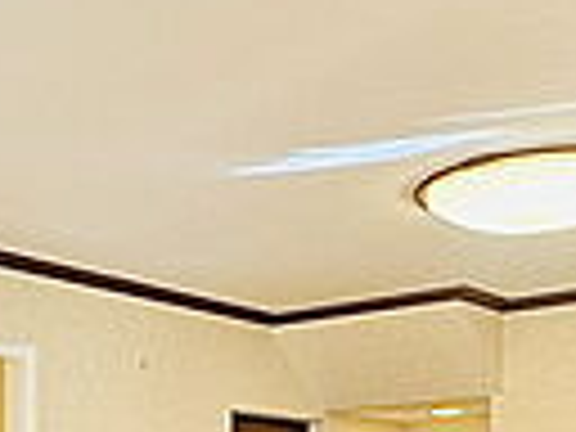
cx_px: -18
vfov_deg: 18.4
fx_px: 1248
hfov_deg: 24.6
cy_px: 554
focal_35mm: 75
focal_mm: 2.22
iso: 80
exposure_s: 1/120
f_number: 2.2
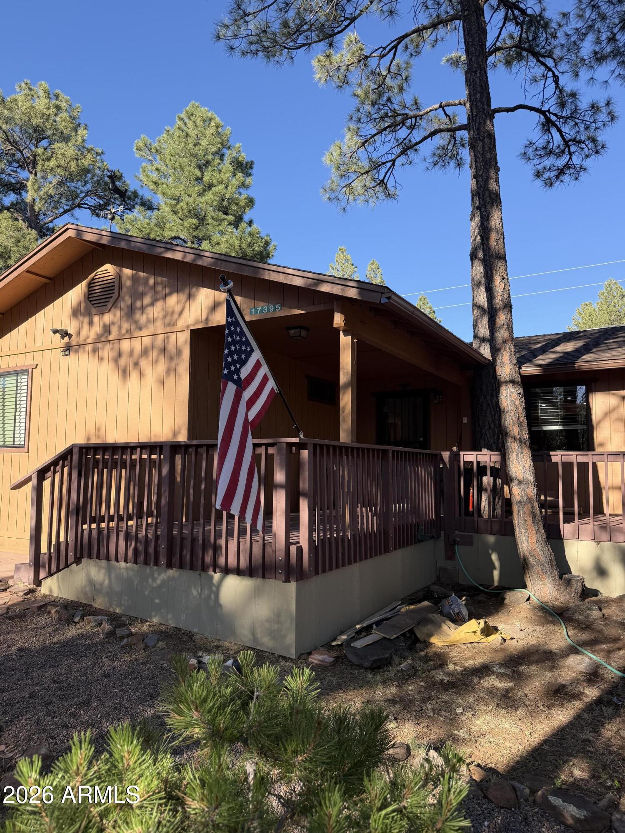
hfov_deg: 56.8
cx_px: 312
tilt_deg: +5.1
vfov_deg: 71.6
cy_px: 416
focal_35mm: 24
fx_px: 578
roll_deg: -0.7
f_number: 1.78
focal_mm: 6.76
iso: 80
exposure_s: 1/1361
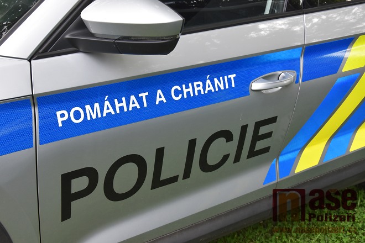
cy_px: 122
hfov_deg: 38.9
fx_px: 517
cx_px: 182
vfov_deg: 26.5
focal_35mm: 51
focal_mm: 34
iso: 800
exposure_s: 1/320
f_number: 8
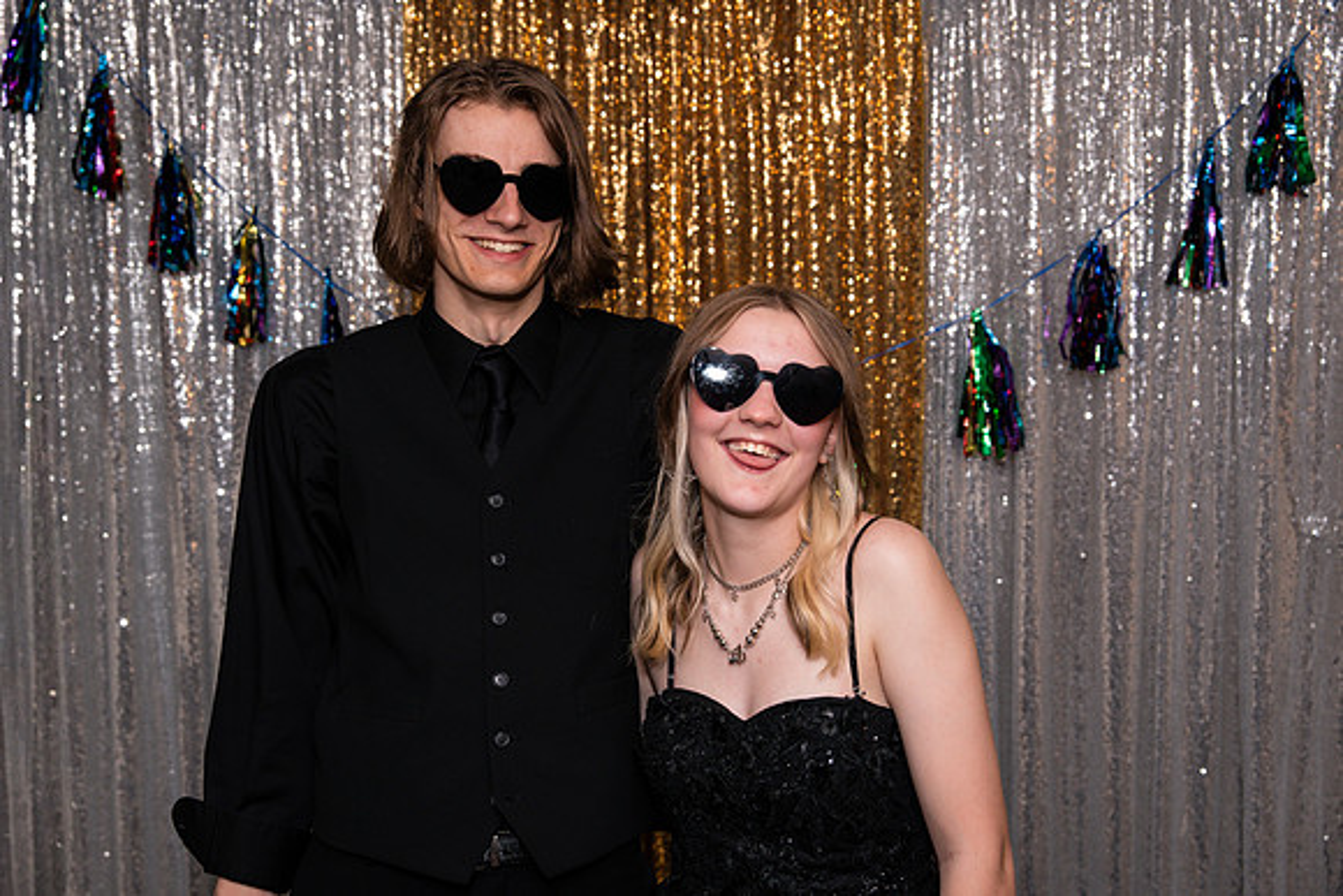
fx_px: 1729
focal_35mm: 46
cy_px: 448
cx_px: 660
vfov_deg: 29.1
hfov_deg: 42.4
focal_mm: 45
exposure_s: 1/250
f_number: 4
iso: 400
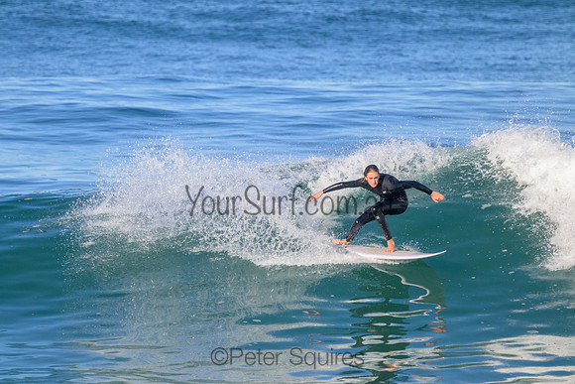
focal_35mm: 800
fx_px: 12780
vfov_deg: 1.7
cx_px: 288
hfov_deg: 2.6
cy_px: 192
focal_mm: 800
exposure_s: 1/2000
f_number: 11
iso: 1800
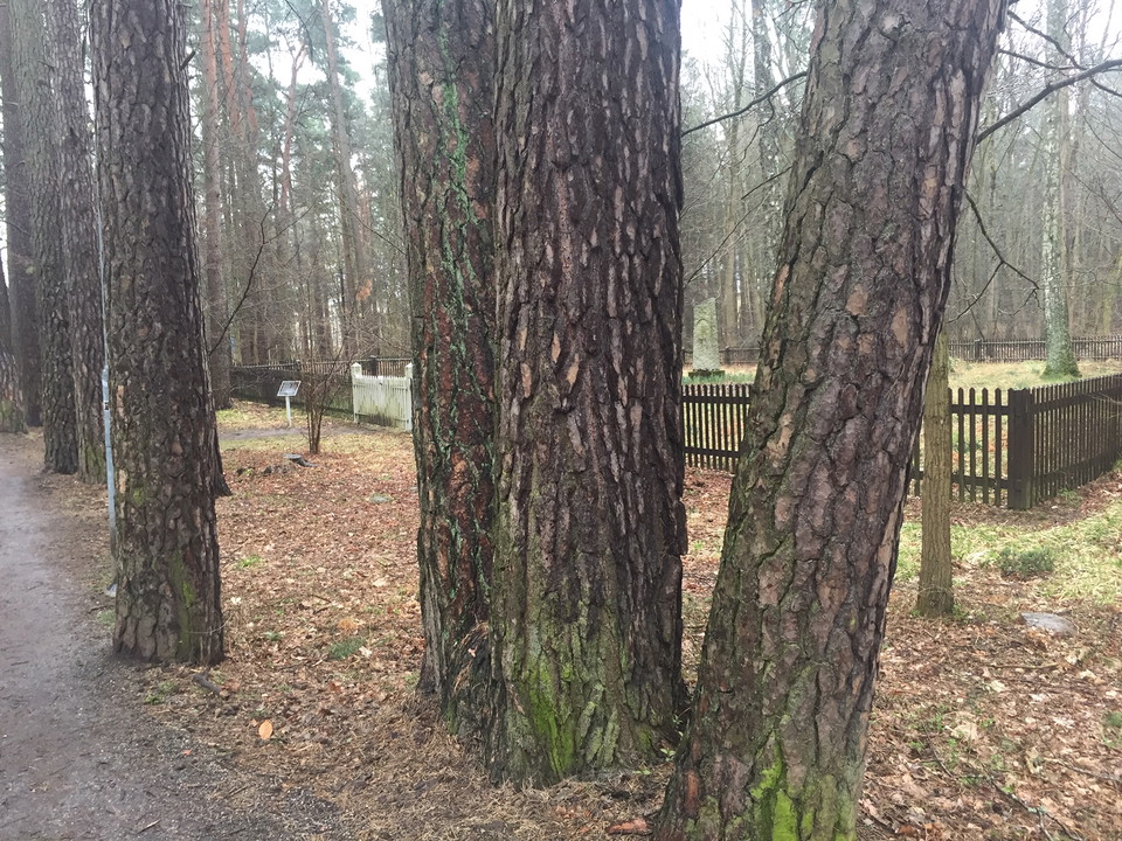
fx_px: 940
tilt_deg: -6.4
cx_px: 561
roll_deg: +2.2
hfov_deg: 61.7
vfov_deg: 48.2
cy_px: 420
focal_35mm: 29
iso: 50
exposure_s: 1/33
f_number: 2.2
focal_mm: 4.15
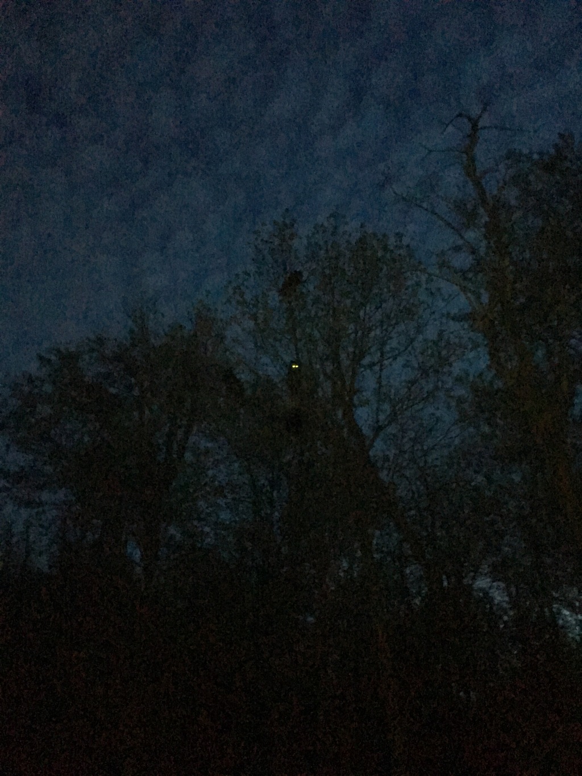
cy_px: 388
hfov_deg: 48.2
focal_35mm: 29
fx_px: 650
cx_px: 291
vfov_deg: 61.7
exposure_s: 1/16
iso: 2000
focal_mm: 4.15
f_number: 2.2
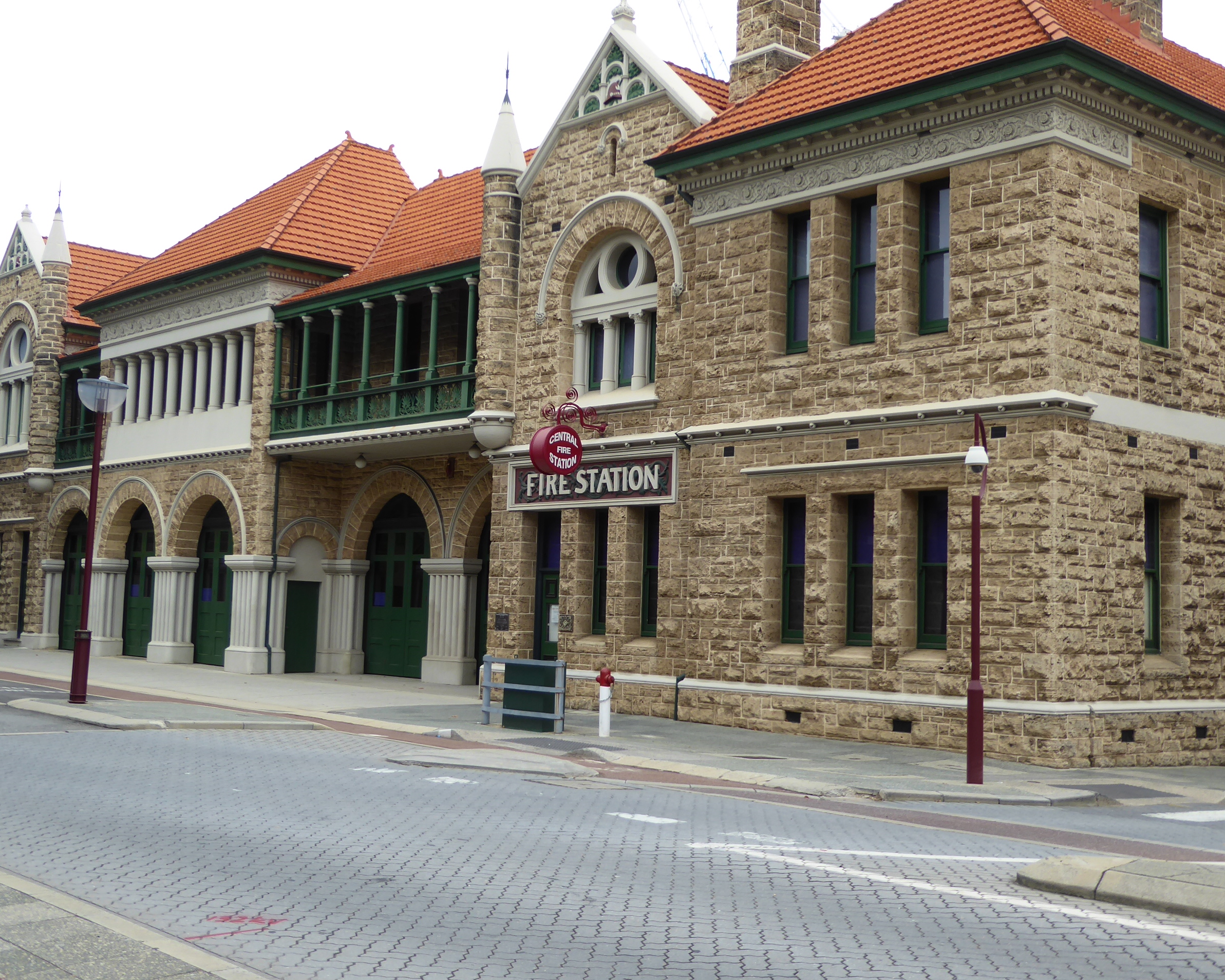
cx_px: 590
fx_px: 1595
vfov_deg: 34.2
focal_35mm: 44
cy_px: 487
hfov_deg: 42.0
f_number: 3.8
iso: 80
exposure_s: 1/160
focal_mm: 7.2
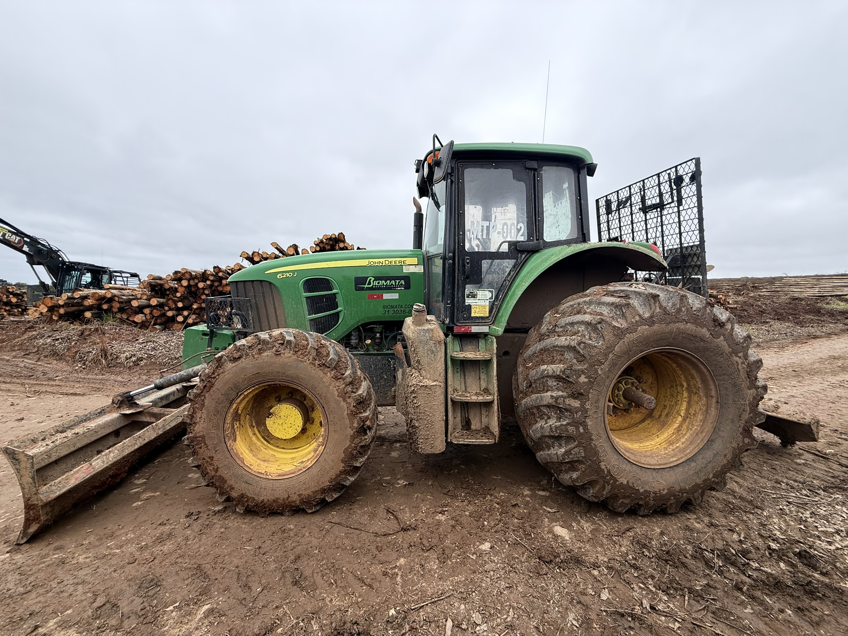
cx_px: 424
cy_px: 318
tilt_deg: -1.3
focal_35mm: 14
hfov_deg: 102.1
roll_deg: -2.1
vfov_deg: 85.7
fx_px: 343
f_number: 2.2
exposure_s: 1/864
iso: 64
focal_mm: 2.22
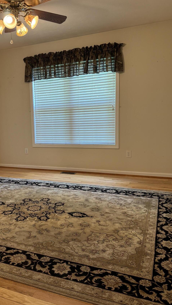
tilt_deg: -8.4
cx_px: 42
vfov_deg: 62.6
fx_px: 251
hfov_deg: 36.8
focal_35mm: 31
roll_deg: +2.1
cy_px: 152
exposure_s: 1/60
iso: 125
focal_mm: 6.76
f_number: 1.78
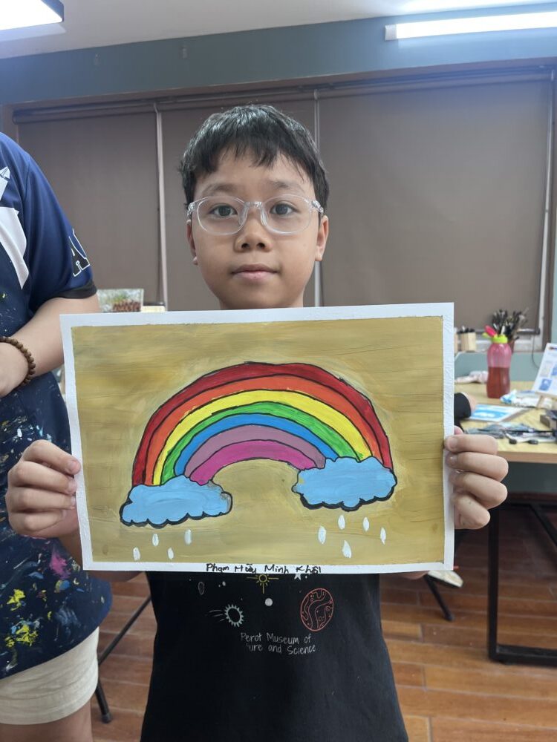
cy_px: 371
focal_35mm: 26
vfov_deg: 67.3
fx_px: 558
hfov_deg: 53.1
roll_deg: +1.3
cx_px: 278
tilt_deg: -5.3
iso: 64
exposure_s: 1/100
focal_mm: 5.1
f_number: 1.6
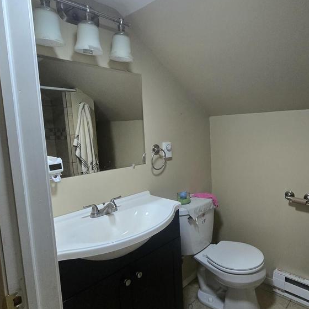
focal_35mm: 21
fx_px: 212
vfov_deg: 72.1
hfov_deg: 70.2
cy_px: 152
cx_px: 204
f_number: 2.2
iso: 500
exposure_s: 1/60
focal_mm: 2.2
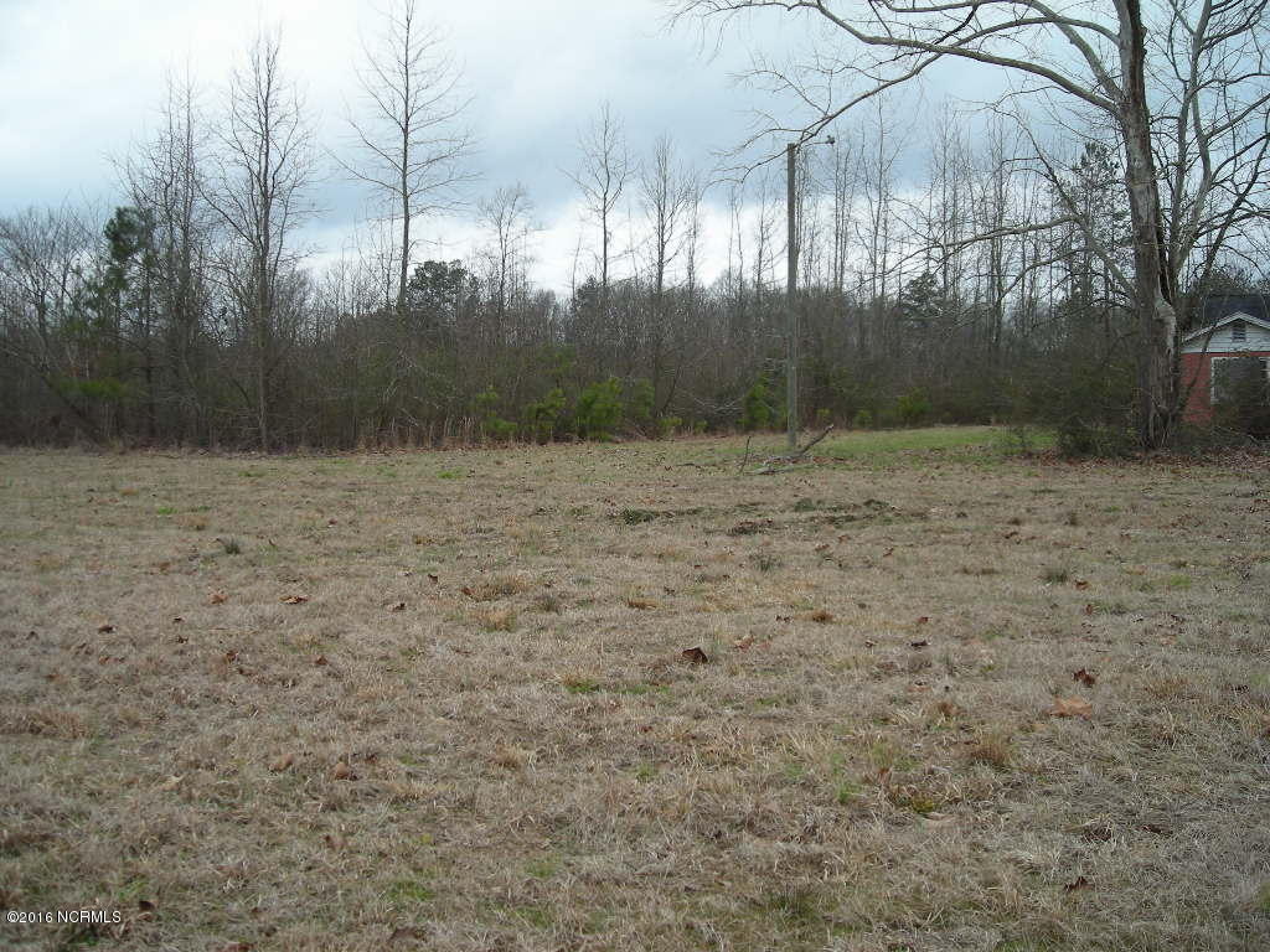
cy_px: 476
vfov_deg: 37.7
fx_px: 1394
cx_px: 635
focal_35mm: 38
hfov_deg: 49.0
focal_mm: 6.3
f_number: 3.2
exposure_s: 1/65
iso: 50
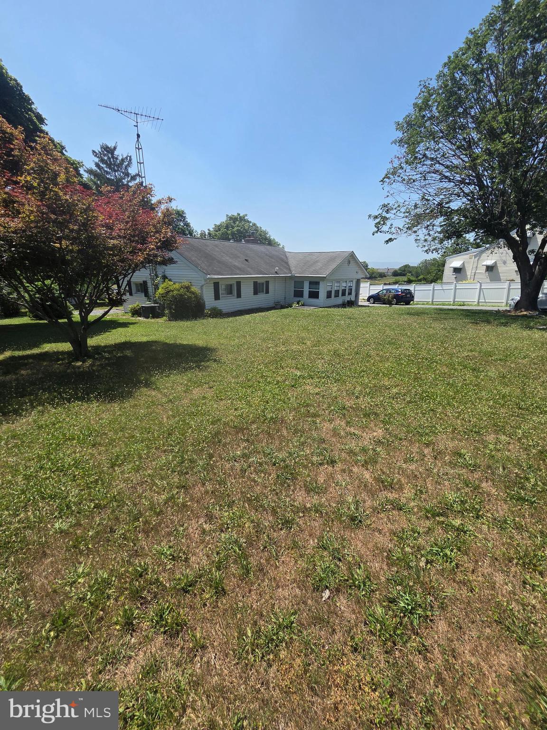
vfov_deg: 106.2
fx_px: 274
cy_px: 365
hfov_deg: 89.9
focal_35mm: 13
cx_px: 274
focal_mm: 2.2
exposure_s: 1/1869
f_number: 2.2
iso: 50
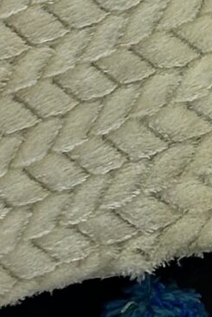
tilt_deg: -12.0
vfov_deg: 5.8
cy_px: -231
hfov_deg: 3.8
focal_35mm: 348
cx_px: 810
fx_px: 3071
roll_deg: +1.6
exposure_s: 1/107
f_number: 1.78
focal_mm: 6.86
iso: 40
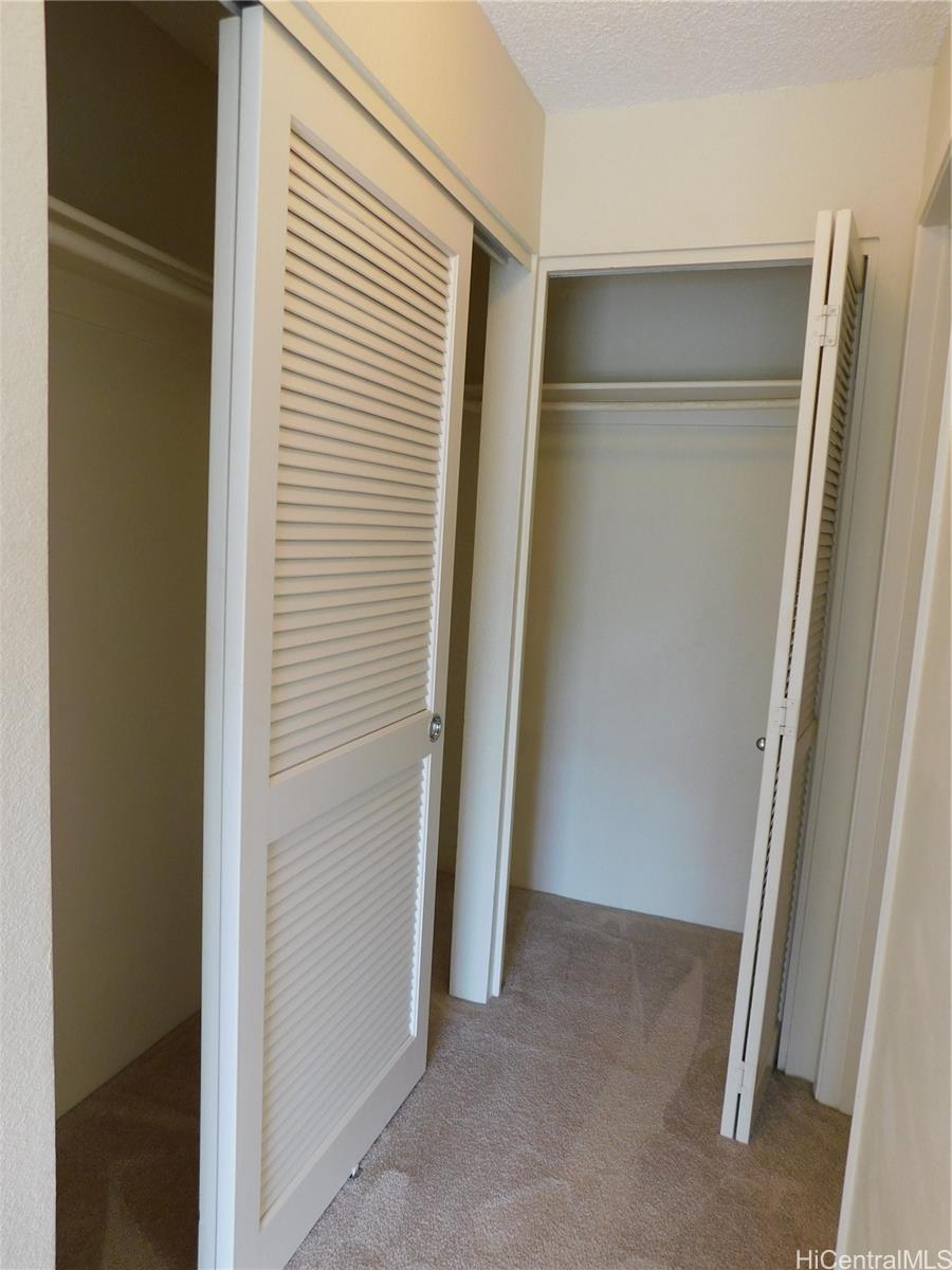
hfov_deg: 58.9
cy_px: 635
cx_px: 476
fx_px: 843
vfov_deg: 73.9
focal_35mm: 23
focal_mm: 4
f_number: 3
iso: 140
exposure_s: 1/30
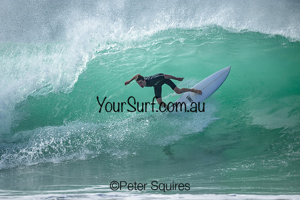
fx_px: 7480
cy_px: 96
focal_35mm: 897
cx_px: 133
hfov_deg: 2.3
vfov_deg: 1.5
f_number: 6.3
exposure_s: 1/2000
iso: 200
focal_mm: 800
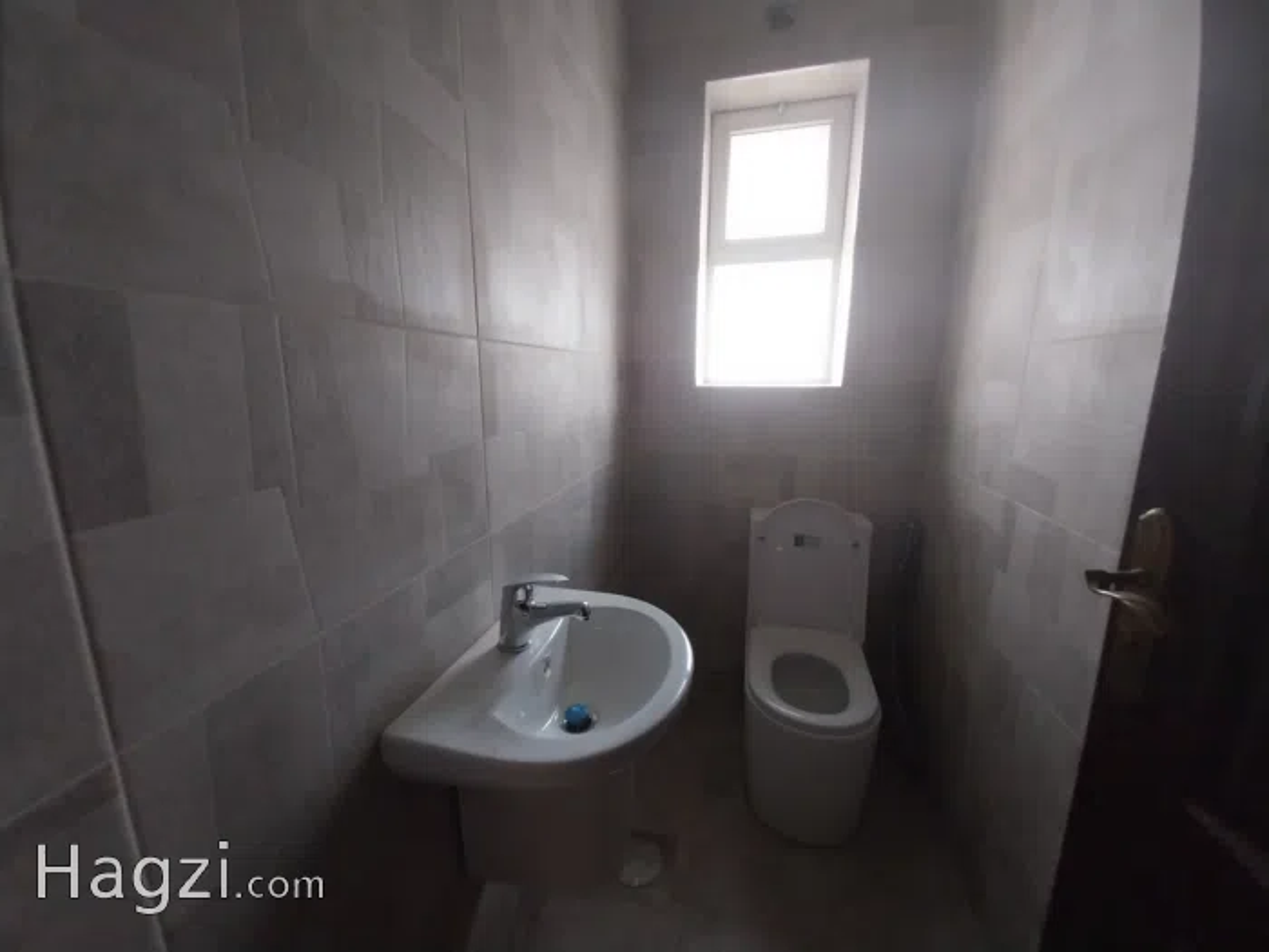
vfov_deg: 89.9
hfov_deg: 106.2
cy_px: 476
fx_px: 477
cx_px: 634
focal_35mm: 13
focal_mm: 1.3
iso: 160
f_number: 2.2
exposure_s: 1/50
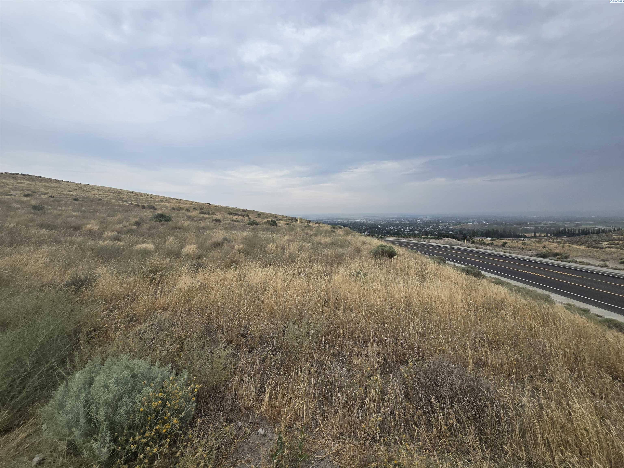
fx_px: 234
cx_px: 312
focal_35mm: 13
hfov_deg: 106.2
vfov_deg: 89.9
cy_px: 234
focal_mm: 2.2
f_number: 2.2
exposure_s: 1/1941
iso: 50
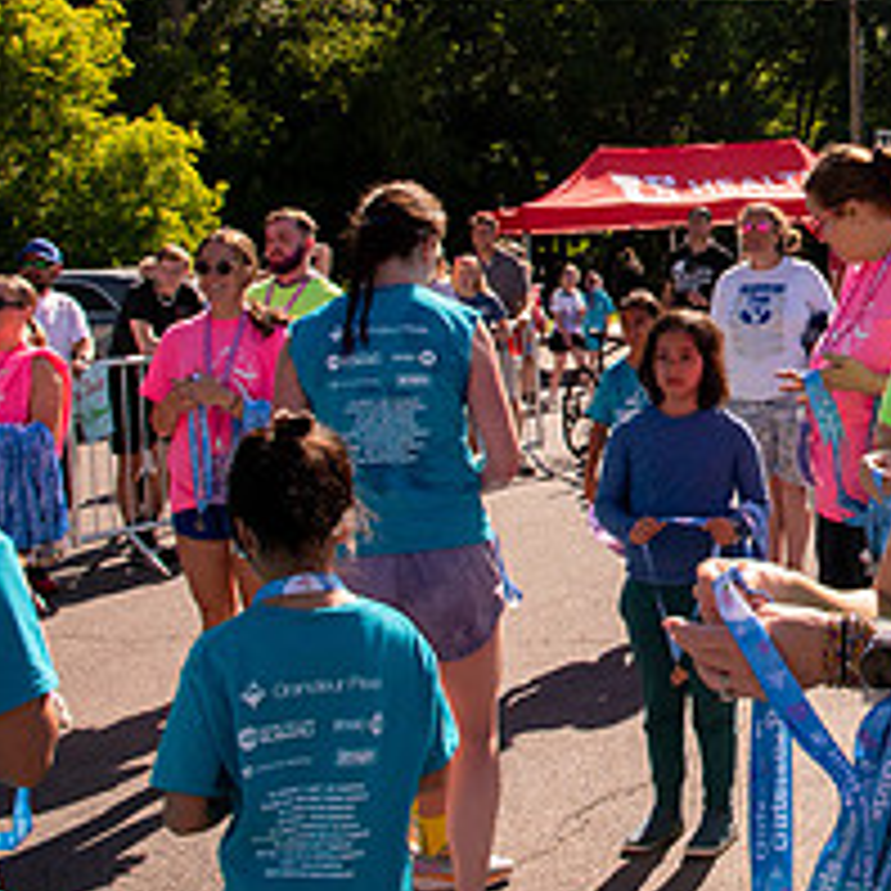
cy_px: 234
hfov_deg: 26.2
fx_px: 1776
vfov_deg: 27.8
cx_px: 952
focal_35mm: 61
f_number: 11
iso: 800
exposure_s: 1/1250
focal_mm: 24
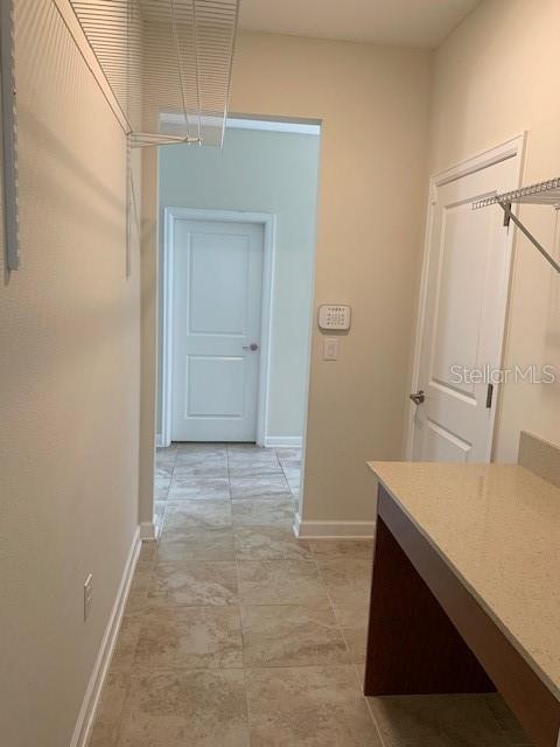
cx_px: 280
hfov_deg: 53.1
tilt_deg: -9.9
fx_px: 561
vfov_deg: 67.3
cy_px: 374
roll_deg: -1.1
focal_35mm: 26
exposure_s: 1/60
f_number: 1.8
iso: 125
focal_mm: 4.25
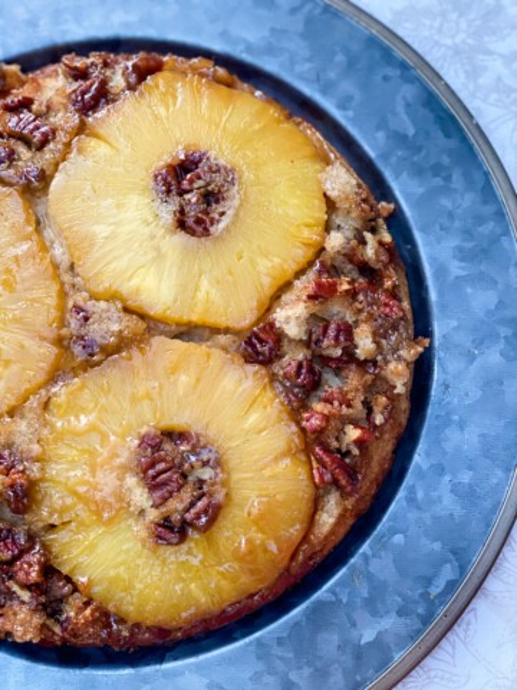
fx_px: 1036
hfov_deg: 28.0
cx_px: 258
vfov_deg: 36.8
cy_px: 345
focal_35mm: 52
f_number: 2
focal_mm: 6
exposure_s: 1/120
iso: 100
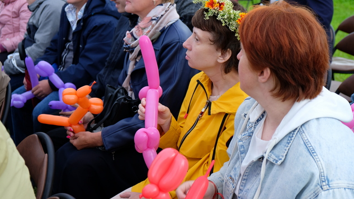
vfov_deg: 22.2
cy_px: 99
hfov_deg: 38.5
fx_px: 507
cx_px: 176
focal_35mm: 54
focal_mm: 34.3
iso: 200
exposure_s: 1/80
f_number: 3.6
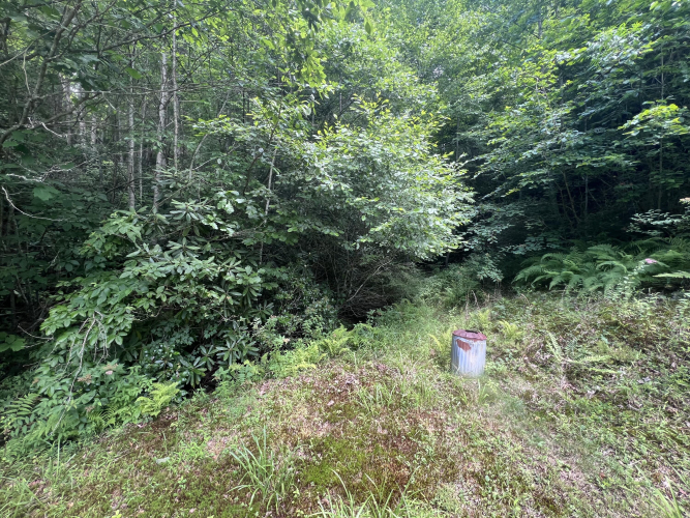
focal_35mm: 13
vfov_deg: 89.9
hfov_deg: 106.2
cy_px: 259
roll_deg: +0.6
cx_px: 345
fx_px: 259
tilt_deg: +1.5
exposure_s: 1/99
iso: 50
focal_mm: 1.57
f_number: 1.8
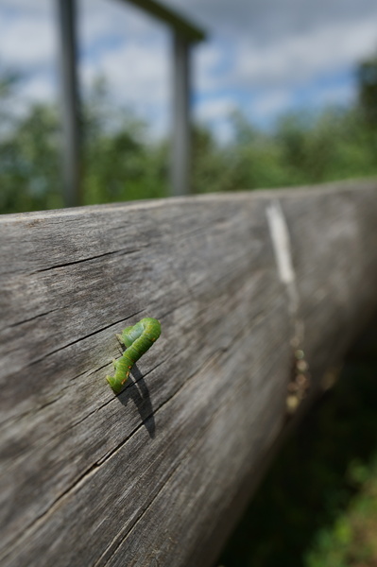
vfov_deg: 43.6
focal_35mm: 45
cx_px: 188
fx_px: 708
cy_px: 284
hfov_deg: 29.8
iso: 100
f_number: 9
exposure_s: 1/250
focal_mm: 30
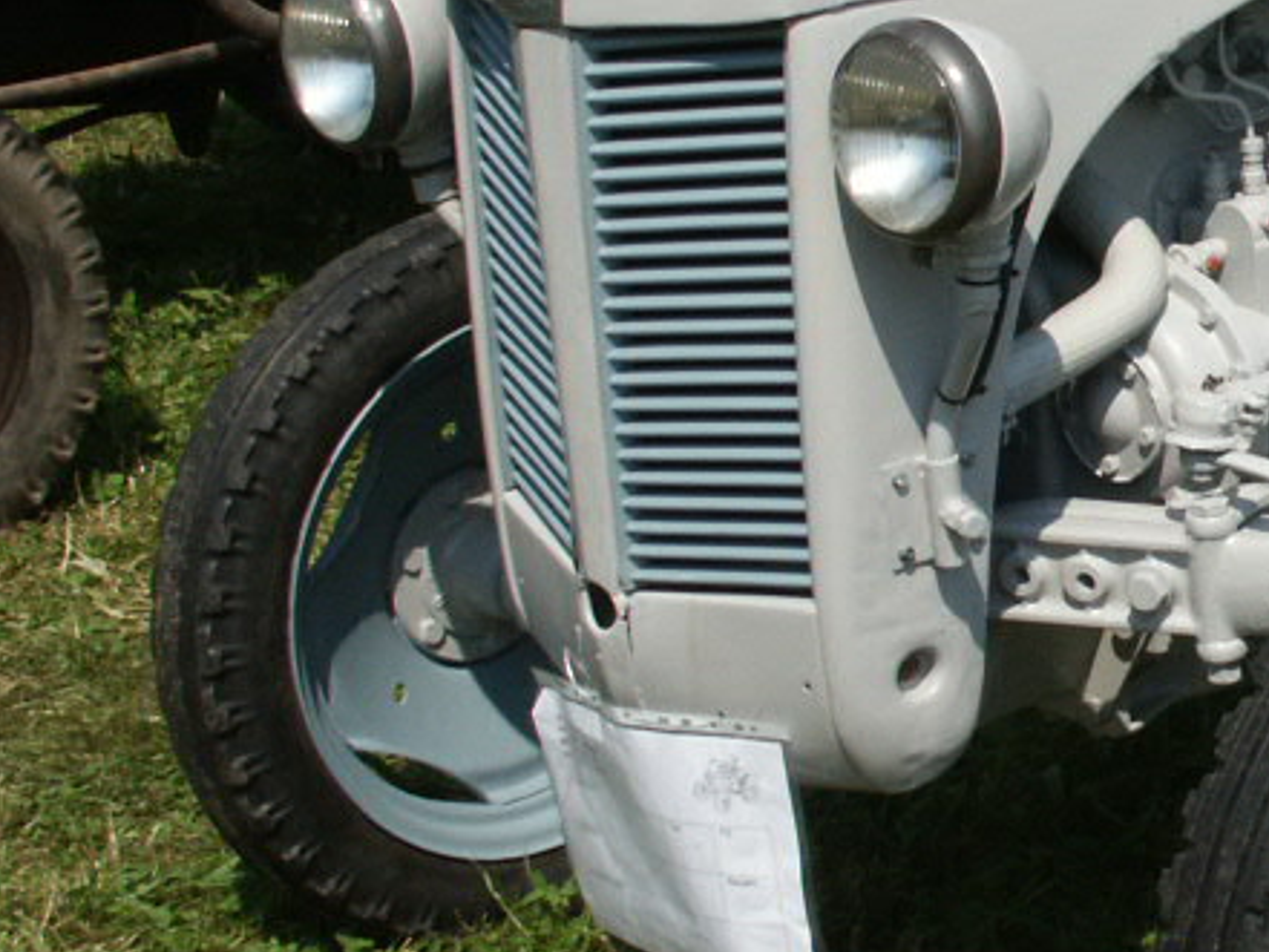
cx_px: 1652
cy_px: 316
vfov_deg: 16.4
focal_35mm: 90
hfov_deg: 20.0
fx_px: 3300
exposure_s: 1/500
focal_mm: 8.13
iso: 100
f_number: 8
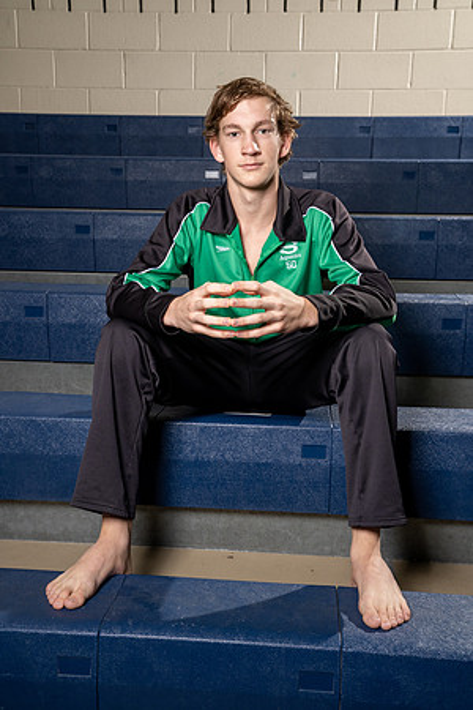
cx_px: 236
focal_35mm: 40
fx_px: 788
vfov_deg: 48.5
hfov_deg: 33.4
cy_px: 355
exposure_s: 1/250
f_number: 8
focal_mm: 40
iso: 800
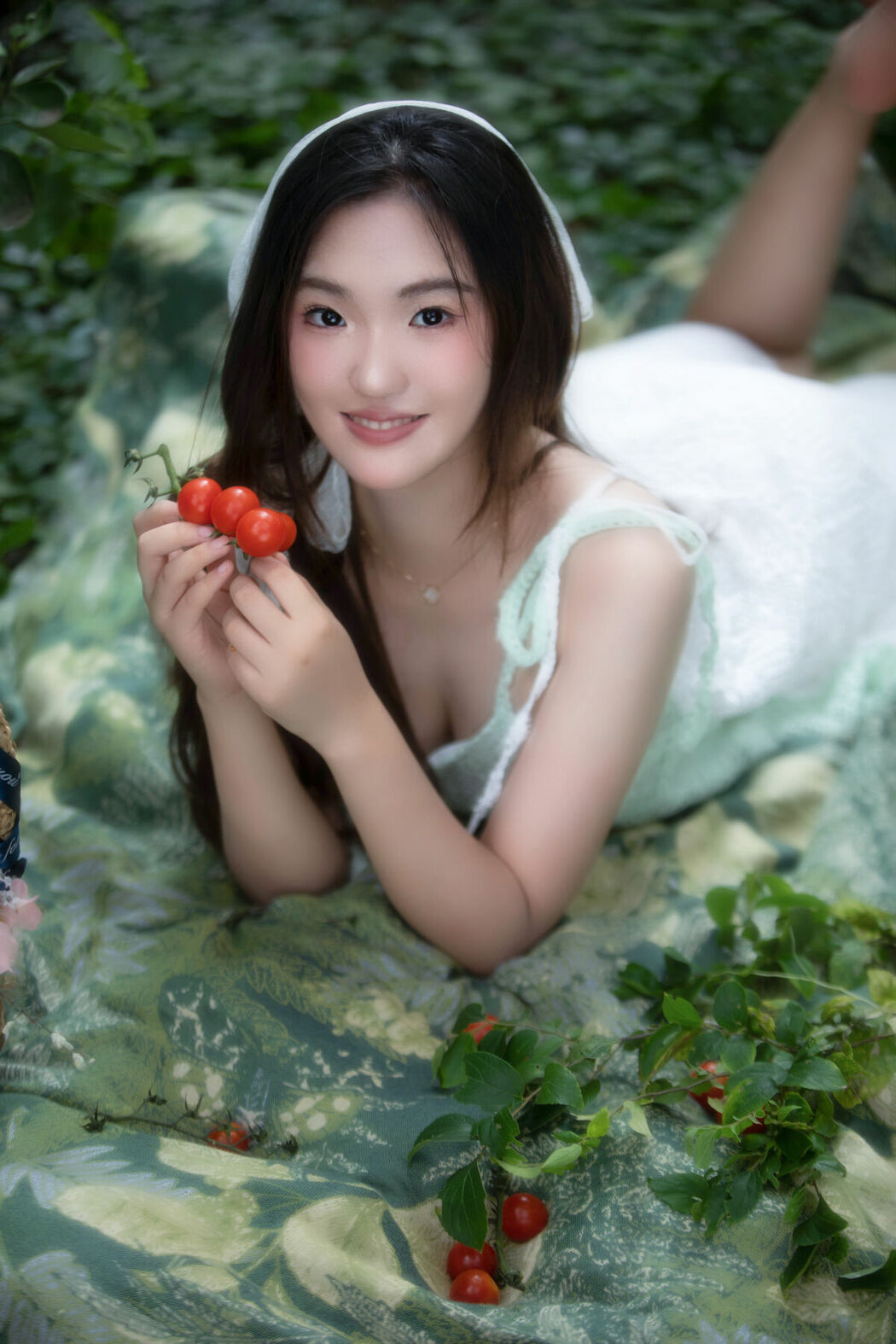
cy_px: 672
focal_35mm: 84
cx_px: 448
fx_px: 3136
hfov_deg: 16.3
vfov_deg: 24.2
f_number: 2.8
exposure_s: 1/125
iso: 200
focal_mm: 85
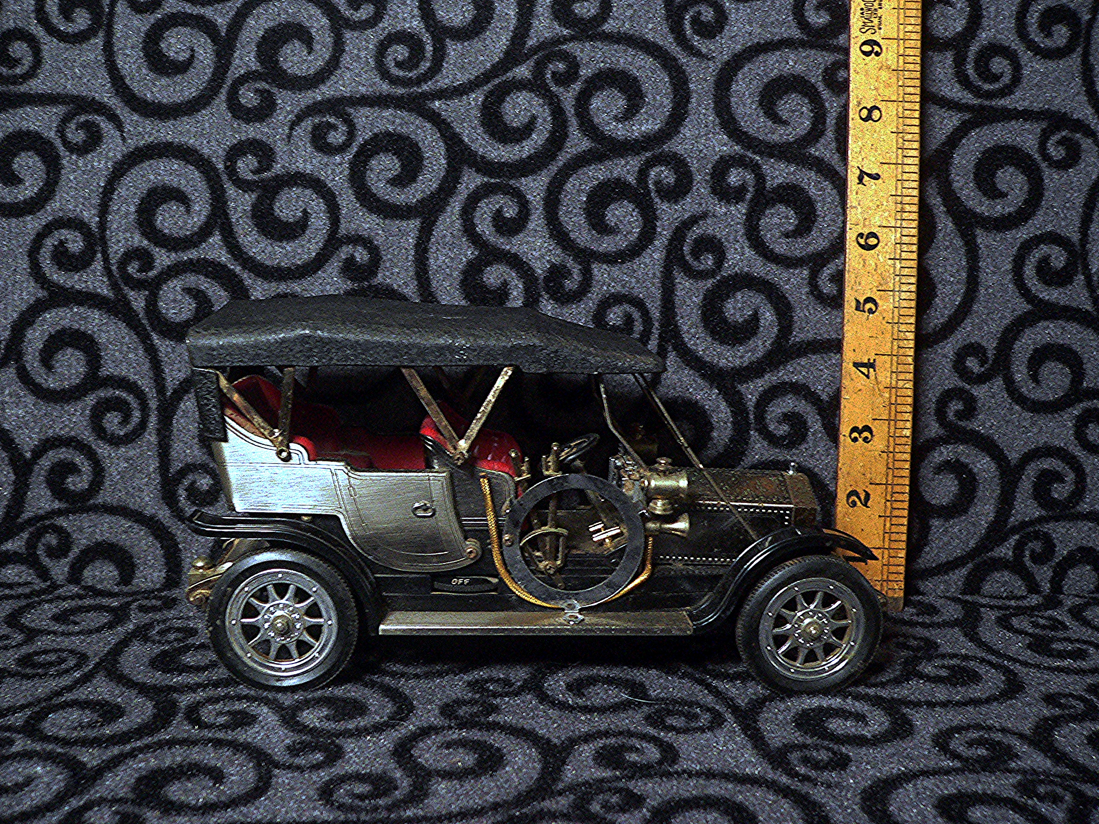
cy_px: 412
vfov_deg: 39.7
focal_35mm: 36
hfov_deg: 51.4
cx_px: 550
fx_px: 1143
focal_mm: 6
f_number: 2.8
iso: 400
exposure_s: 1/20
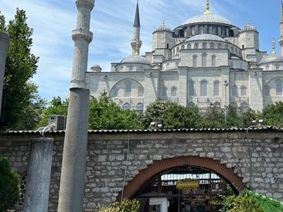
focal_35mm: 42
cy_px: 89
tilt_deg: +12.5
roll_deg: +1.0
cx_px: 217
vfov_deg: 34.2
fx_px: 343
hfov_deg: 43.2
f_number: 1.78
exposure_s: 1/5263
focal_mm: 6.86
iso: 80
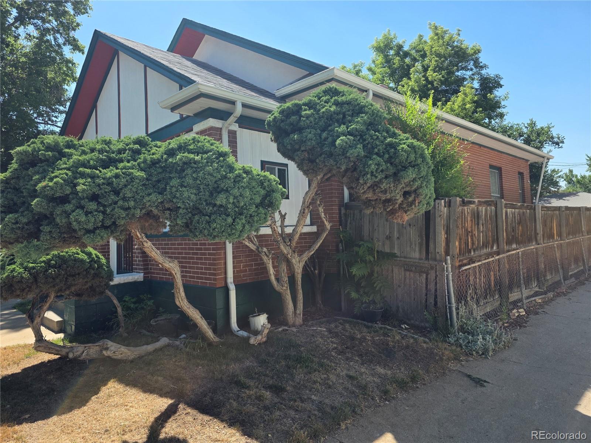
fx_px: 393
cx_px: 296
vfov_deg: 58.9
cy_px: 222
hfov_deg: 73.9
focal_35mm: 23
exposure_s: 1/2921
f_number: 1.7
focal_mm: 6.3
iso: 80
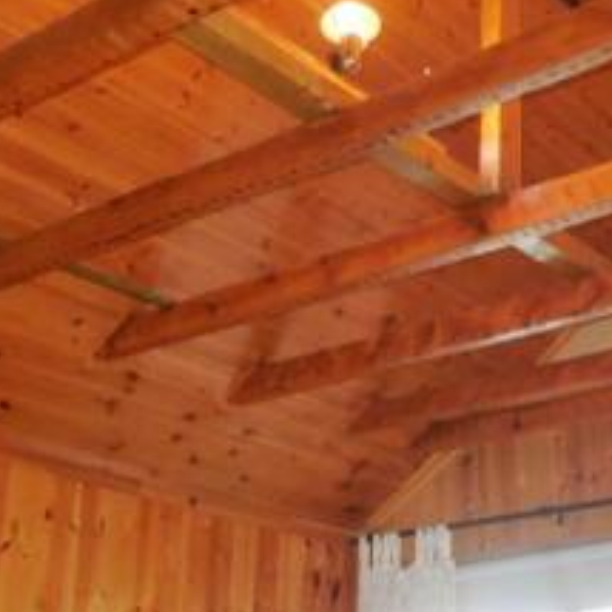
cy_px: 431
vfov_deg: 28.3
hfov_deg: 27.7
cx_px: 534
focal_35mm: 60
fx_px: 1200
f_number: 3.1
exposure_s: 1/25
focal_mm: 4.5
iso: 360
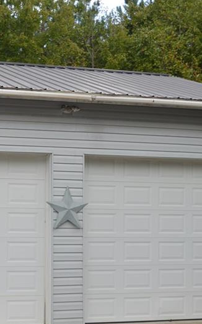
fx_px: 660
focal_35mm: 75
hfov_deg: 17.0
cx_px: -5
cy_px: 180
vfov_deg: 27.5
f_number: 4.5
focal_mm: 25
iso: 100
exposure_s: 1/200
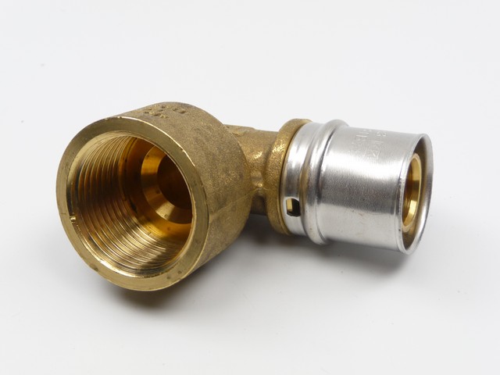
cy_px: 188
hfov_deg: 33.2
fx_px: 838
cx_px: 250
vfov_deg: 25.2
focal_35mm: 58
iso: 100
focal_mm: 9.8
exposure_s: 1/250
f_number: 4.4
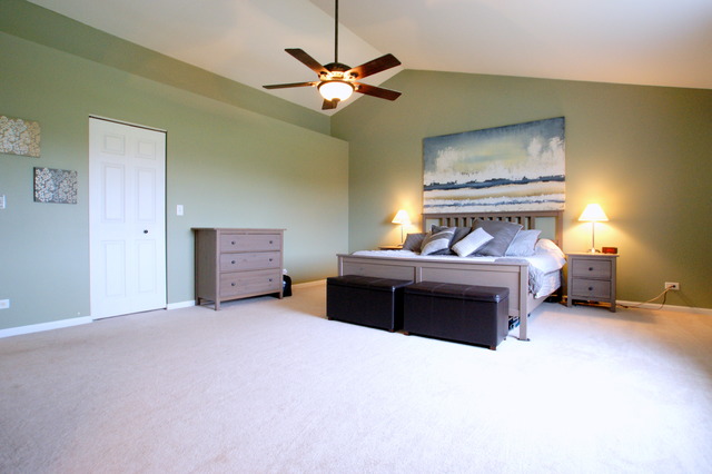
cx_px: 356
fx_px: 326
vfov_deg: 72.0
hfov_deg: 95.0
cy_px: 237
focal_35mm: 16
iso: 400
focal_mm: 11
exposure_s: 1/20
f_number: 4.5
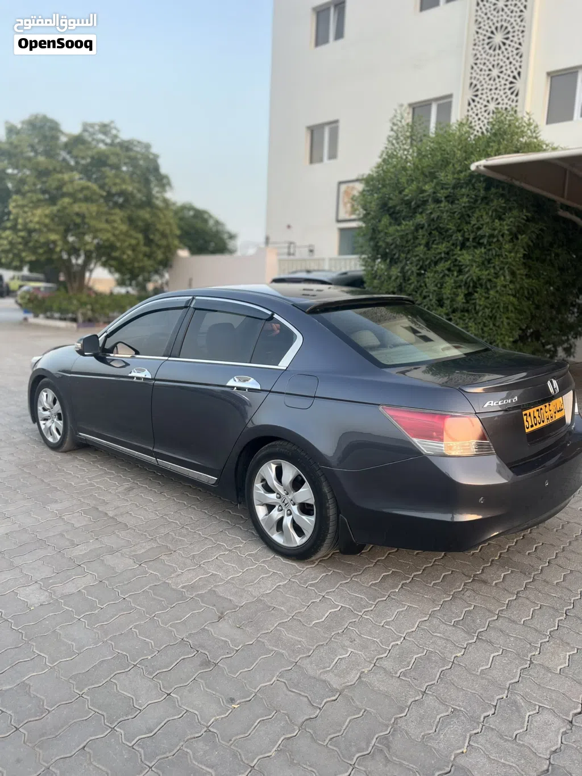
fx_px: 583
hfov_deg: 53.1
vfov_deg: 67.3
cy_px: 388
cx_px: 291
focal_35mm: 26
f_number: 1.5
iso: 50
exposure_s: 1/121
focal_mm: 5.7
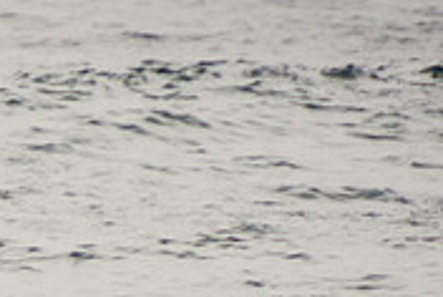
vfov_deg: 0.7
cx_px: -131
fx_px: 24356
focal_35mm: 1976
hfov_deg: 1.0
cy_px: 371
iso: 320
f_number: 5.6
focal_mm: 400
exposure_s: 1/1250
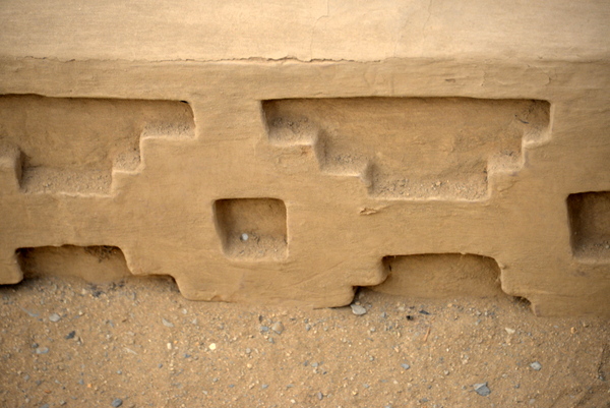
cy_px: 204
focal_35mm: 300
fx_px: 5087
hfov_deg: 6.9
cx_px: 305
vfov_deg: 4.6
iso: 560
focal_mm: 300
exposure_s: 1/250
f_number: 5.6
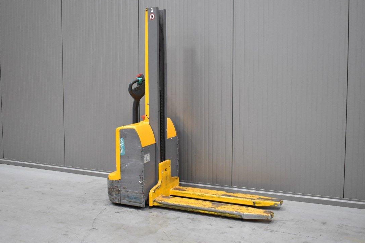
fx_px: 406
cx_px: 169
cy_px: 109
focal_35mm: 40
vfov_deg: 33.4
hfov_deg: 48.4
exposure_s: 1/60
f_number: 4.5
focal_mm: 24
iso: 1250
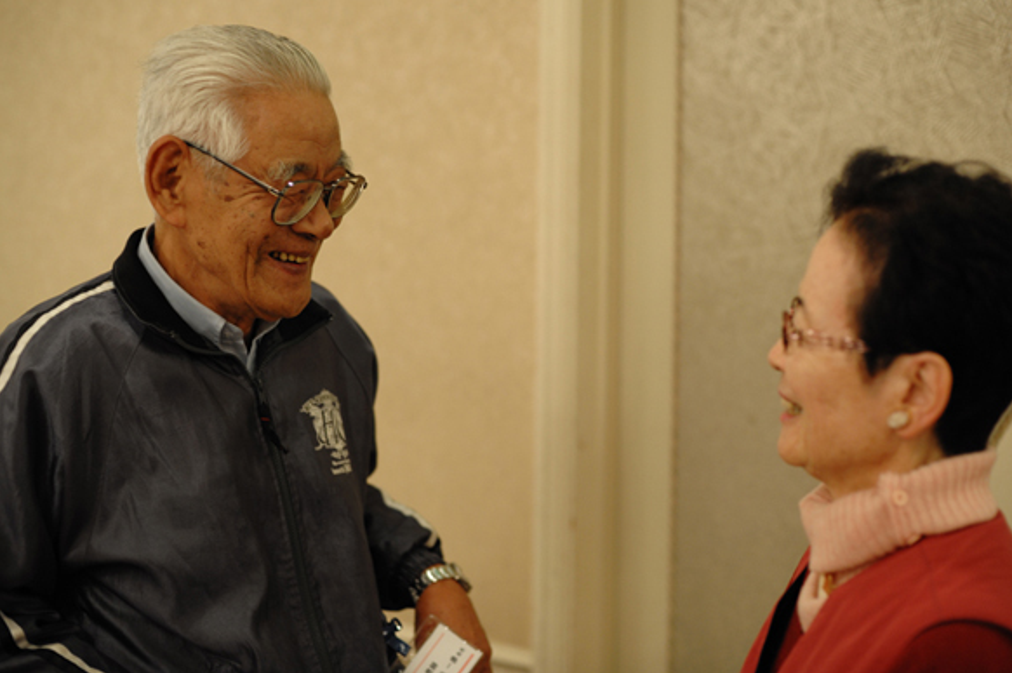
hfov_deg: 36.3
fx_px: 1545
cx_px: 523
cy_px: 311
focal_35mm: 55
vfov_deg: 24.6
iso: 1100
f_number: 2.8
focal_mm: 50
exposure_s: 1/100
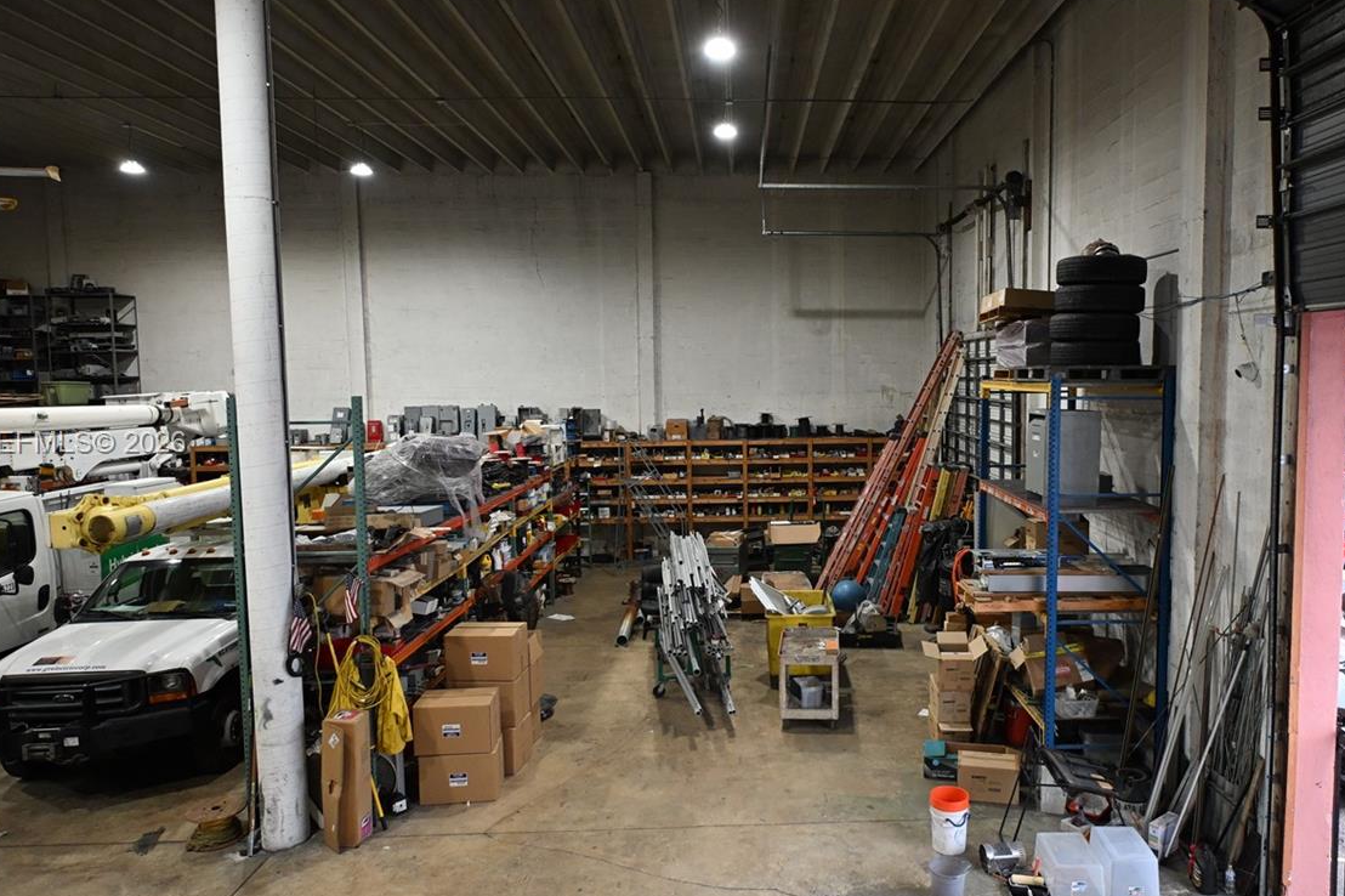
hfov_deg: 69.0
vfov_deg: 49.5
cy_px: 444
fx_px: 971
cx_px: 779
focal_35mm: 26
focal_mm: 12
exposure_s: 1/125
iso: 800
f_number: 3.5
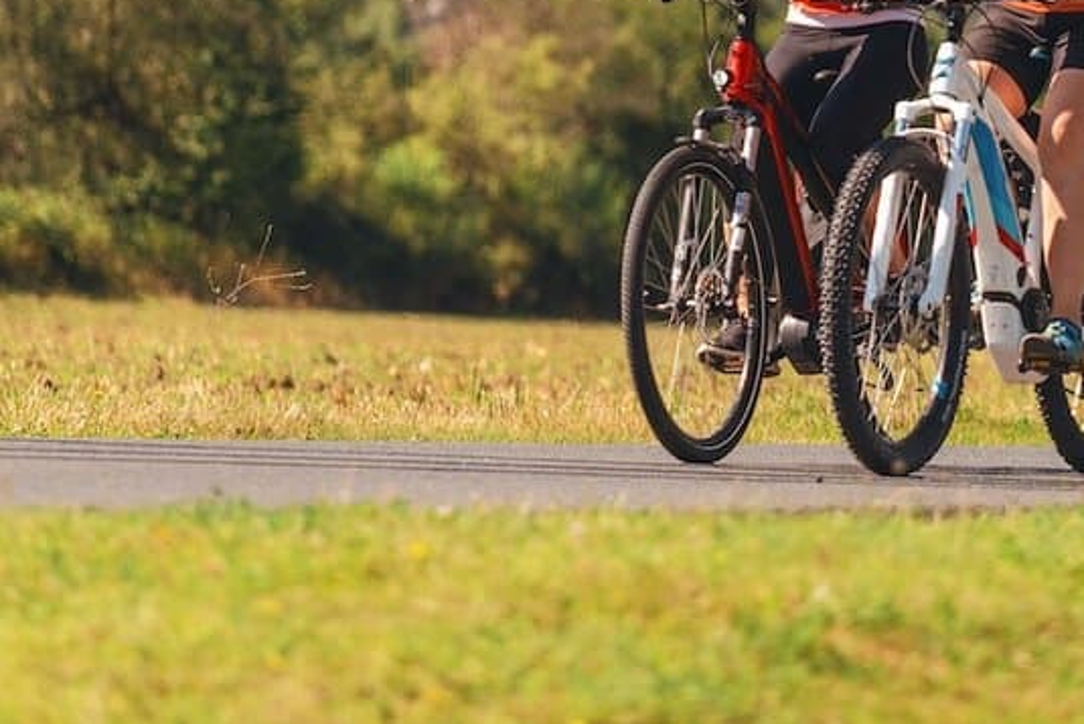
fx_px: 11234
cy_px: -274
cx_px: 1163
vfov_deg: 3.7
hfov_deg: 5.5
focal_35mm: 373
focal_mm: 130
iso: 140
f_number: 2.8
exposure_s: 1/1600
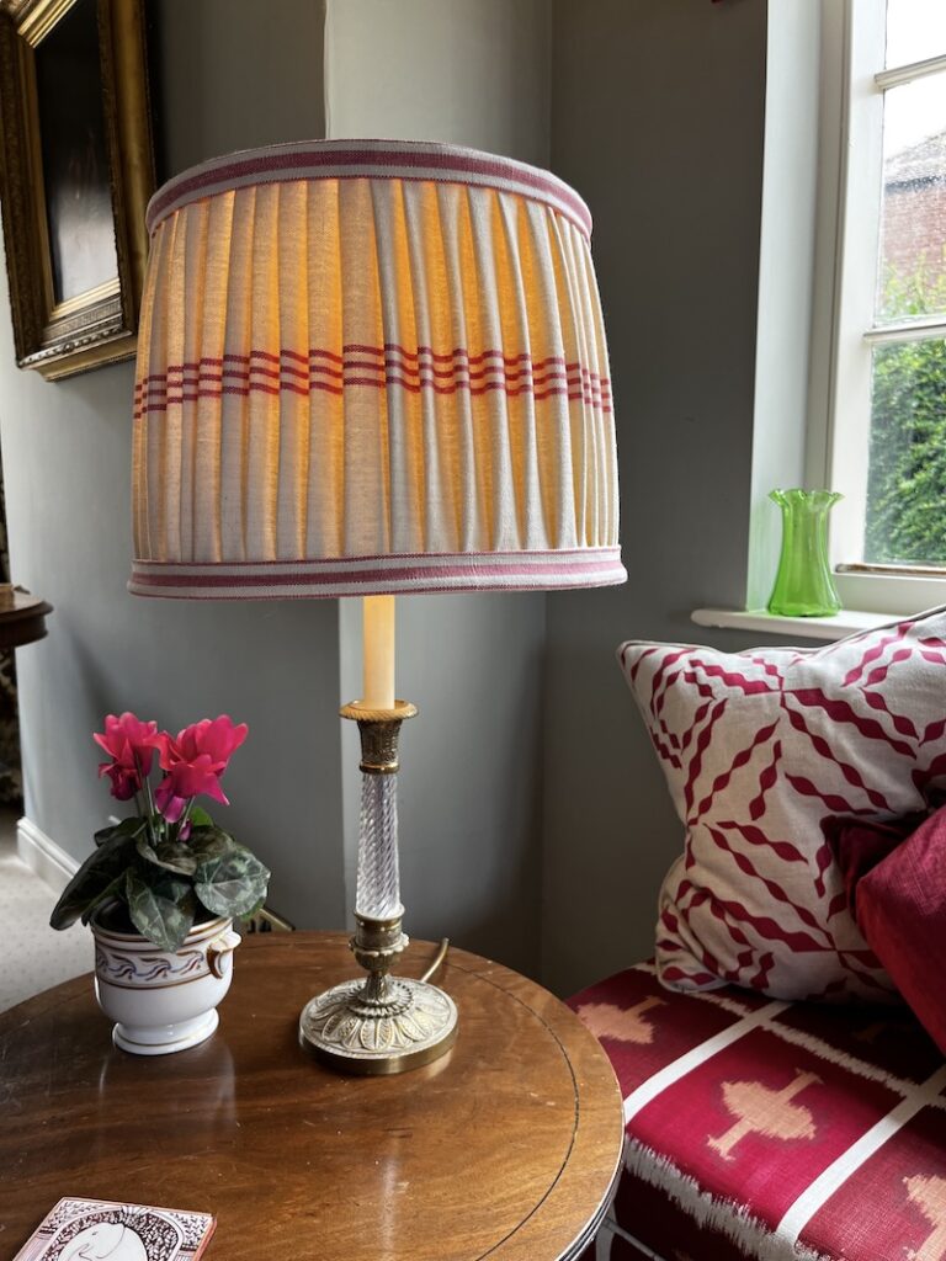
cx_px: 473
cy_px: 630
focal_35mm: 26
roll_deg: +0.8
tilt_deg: -7.9
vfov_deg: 67.3
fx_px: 947
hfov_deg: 53.1
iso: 64
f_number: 1.6
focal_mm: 5.1
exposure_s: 1/122
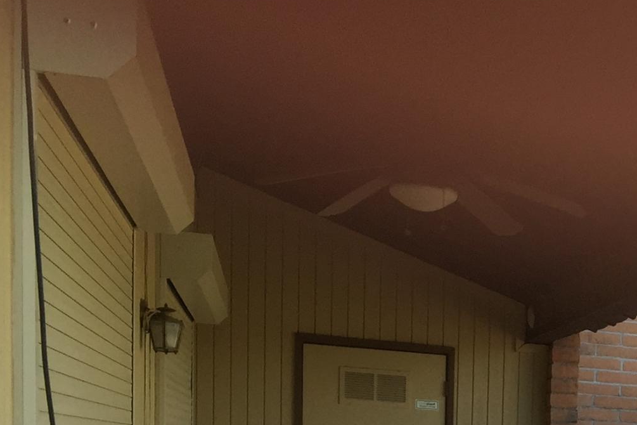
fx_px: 1592
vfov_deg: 13.9
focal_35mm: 90
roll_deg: -4.8
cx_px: 903
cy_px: 705
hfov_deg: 20.1
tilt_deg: -7.1
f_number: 2.2
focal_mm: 4.15
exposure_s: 1/476
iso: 32
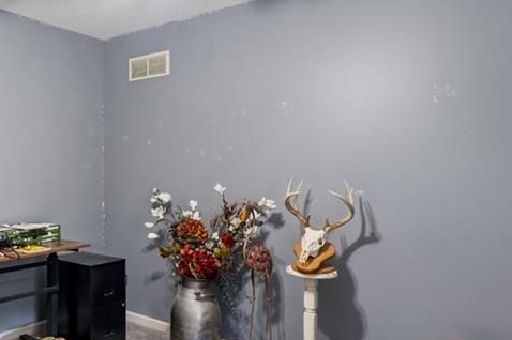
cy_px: 201
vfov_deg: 43.4
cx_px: 78
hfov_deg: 55.9
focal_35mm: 30
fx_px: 426
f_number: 13
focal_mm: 14
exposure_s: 1/1.25
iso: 400
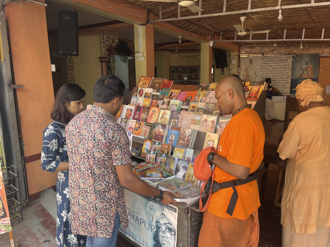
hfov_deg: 67.3
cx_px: 165
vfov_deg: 53.1
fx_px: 248
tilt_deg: -12.4
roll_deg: +2.3
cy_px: 124
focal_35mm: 26
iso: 50
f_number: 1.6
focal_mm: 5.1
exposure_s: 1/172
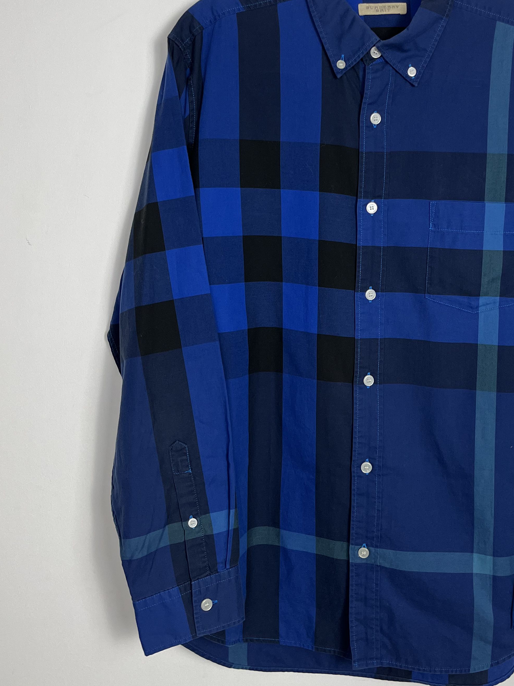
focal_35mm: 40
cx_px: 378
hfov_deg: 35.3
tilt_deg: -5.4
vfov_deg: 46.4
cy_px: 264
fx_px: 792
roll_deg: -0.1
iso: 100
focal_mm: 5.1
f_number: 1.6
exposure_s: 1/100
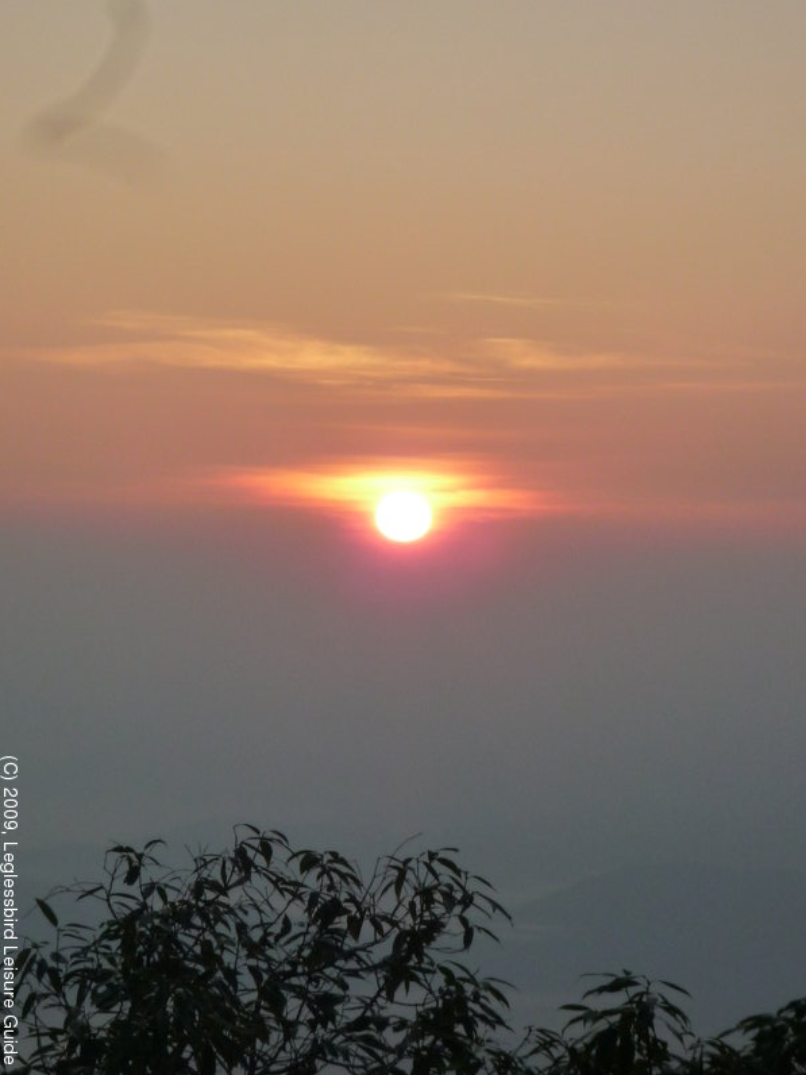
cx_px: 402
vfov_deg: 10.9
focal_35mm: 181
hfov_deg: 8.2
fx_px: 5619
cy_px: 539
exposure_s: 1/100
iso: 160
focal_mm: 22
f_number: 8
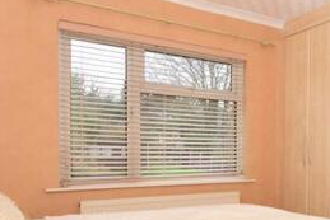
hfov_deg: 46.8
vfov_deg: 34.5
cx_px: 283
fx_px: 349
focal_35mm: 38
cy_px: 160
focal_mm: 10
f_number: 5.6
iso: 400
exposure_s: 1/60
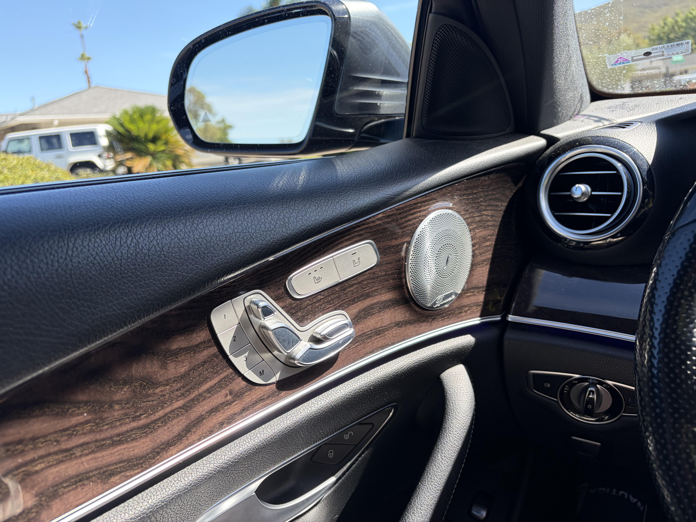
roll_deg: +7.0
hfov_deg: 67.3
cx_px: 348
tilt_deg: -12.2
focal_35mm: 26
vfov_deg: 53.1
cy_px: 261
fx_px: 523
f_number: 1.6
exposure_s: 1/485
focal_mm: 5.96
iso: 64
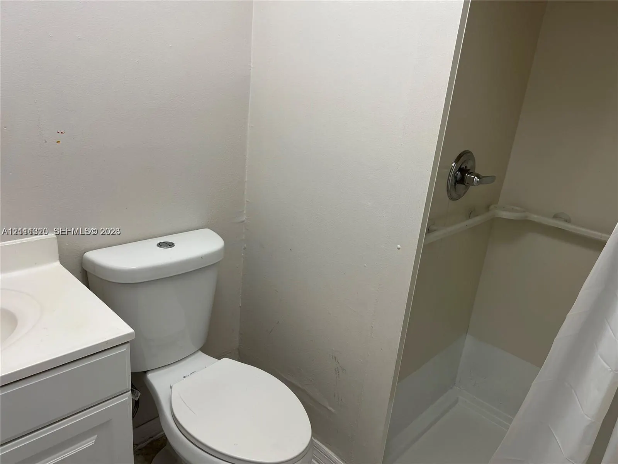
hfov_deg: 67.3
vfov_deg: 53.1
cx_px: 309
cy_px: 232
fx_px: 464
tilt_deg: -19.1
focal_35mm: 26
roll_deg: -5.6
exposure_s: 1/120
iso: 50
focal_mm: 5.7
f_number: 1.5
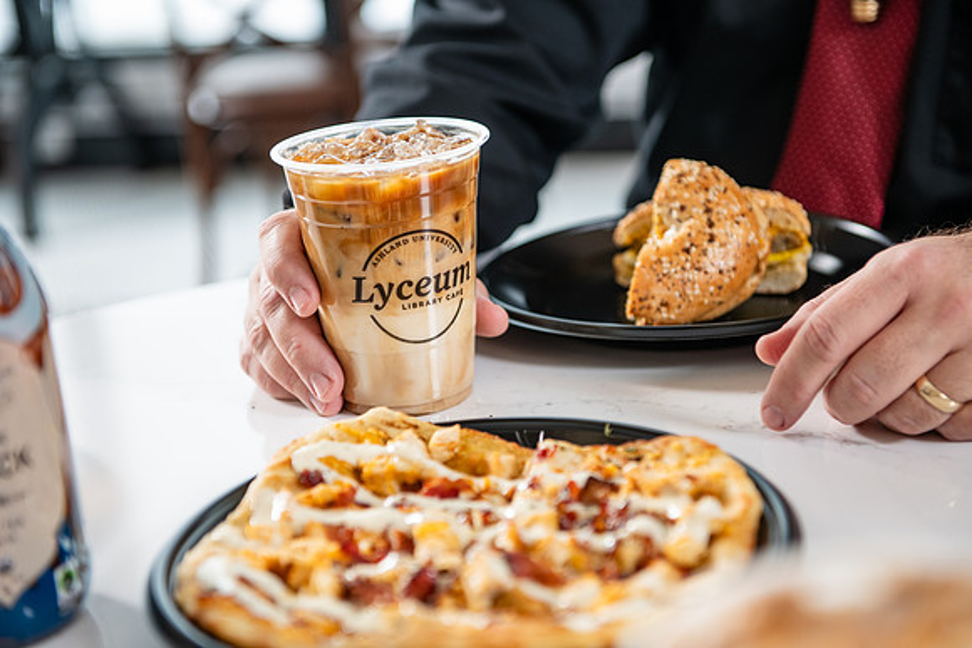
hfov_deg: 30.5
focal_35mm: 66
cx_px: 486
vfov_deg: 20.6
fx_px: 1782
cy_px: 324
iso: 500
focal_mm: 66
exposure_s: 1/200
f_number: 3.5
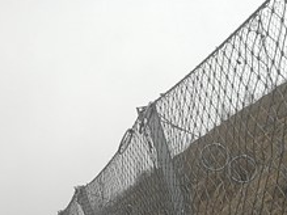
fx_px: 613
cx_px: 347
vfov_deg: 19.4
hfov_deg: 23.9
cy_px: 202
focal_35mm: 74
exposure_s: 1/202
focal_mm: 3.95
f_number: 2.2
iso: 50
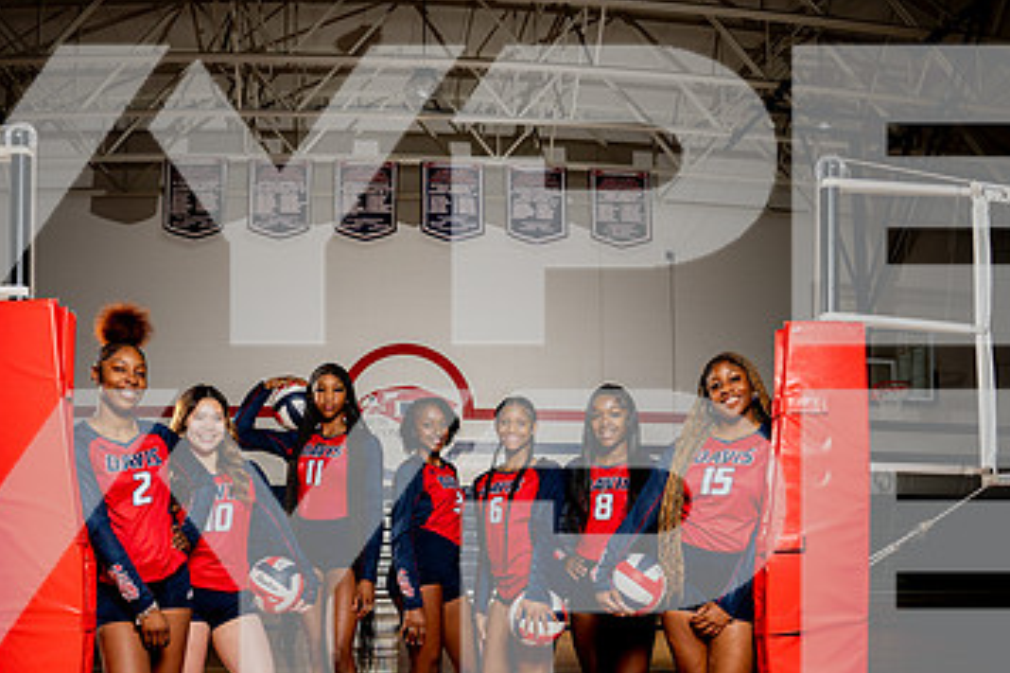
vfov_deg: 38.4
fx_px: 925
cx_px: 406
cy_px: 541
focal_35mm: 33
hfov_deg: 56.8
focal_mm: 20
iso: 100
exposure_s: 1/250
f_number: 5.6
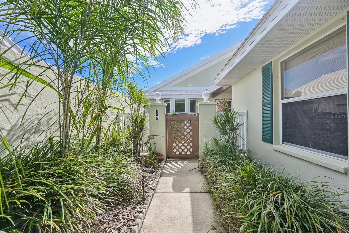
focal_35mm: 16
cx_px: 174
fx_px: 160
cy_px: 116
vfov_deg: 72.0
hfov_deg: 95.0
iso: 400
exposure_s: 1/1000
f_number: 8
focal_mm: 16.5
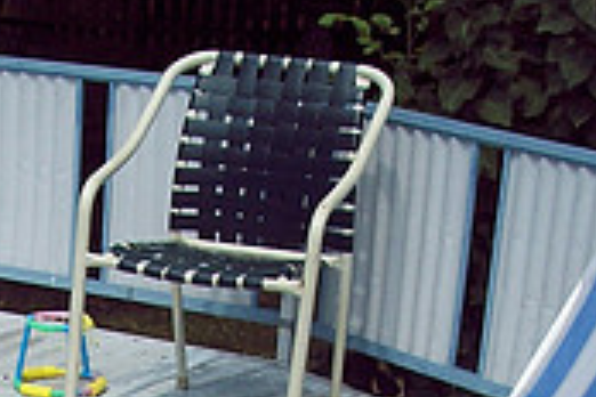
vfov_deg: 9.6
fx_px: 2235
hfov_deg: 14.8
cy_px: 738
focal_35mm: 135
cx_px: -75
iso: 100
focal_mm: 8
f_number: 4
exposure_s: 1/750
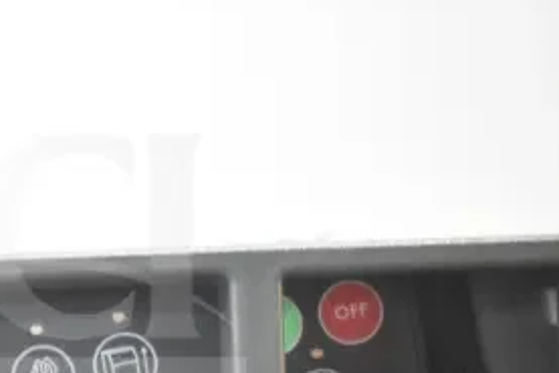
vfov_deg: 13.8
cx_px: 18
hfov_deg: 20.1
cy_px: 293
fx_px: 1538
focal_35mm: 99
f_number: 4.2
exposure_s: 1/50
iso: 3200
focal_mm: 30
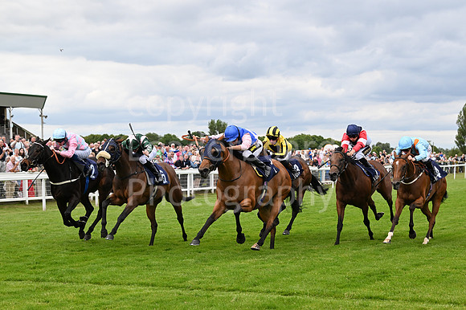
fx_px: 906
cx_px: 233
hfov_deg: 28.9
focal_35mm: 70
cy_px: 155
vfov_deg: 19.4
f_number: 5.6
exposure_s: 1/2000
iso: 640
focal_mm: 70
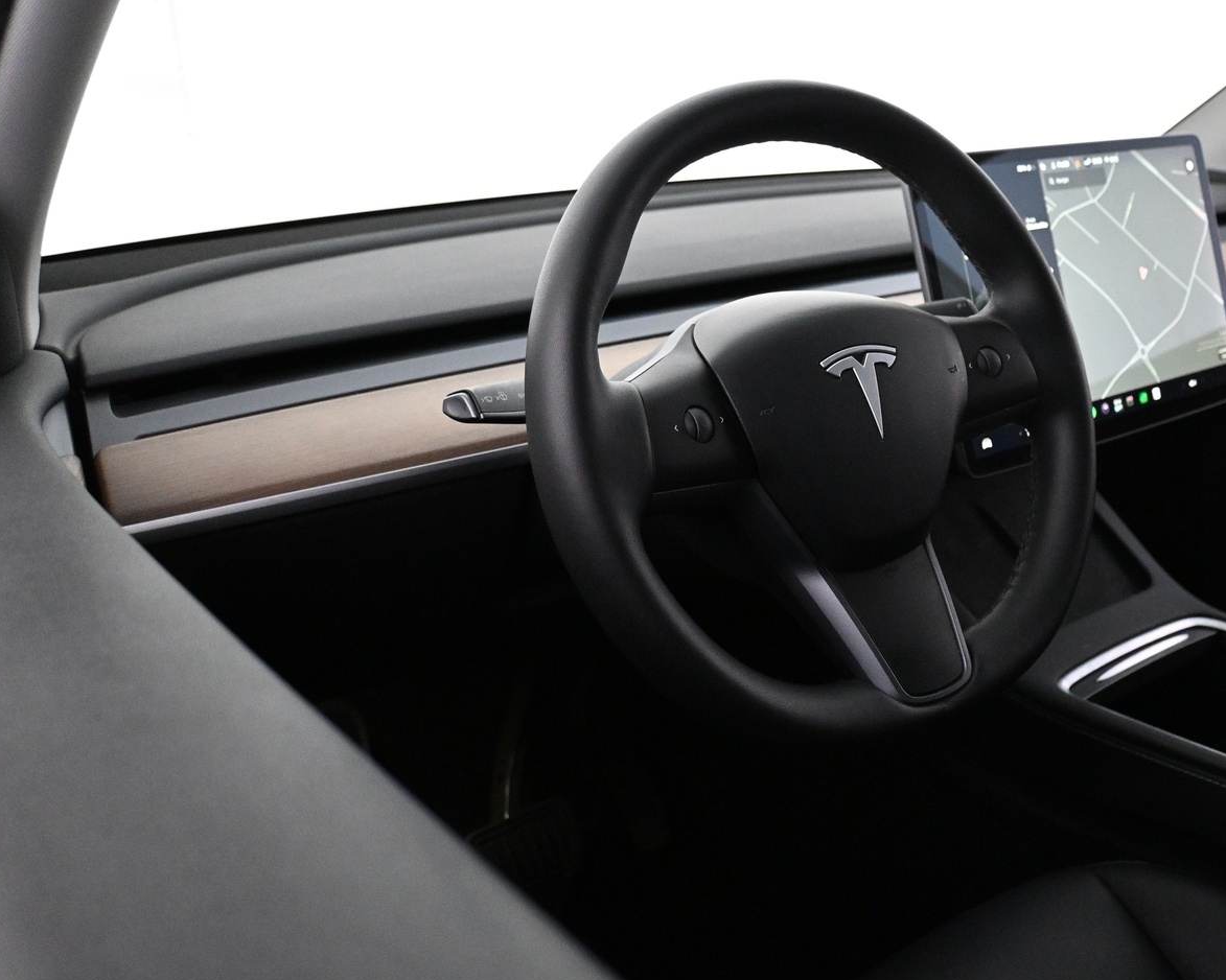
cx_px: 804
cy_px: 429
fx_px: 1305
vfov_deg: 41.1
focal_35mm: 36
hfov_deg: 49.6
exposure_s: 1/60
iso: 4000
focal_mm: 18.5
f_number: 3.8
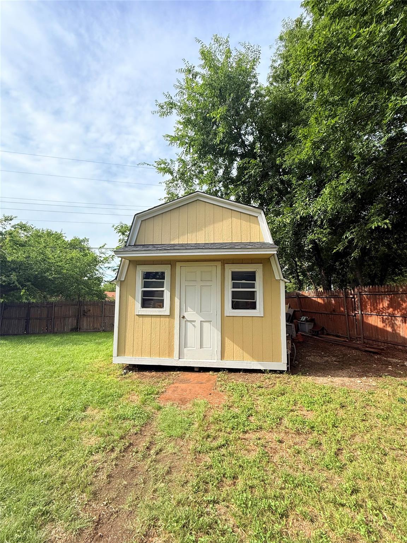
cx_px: 204
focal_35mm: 14
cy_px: 272
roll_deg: -1.4
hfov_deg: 85.7
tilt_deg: +7.1
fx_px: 219
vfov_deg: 102.1
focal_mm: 2.22
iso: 50
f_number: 2.2
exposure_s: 1/1050
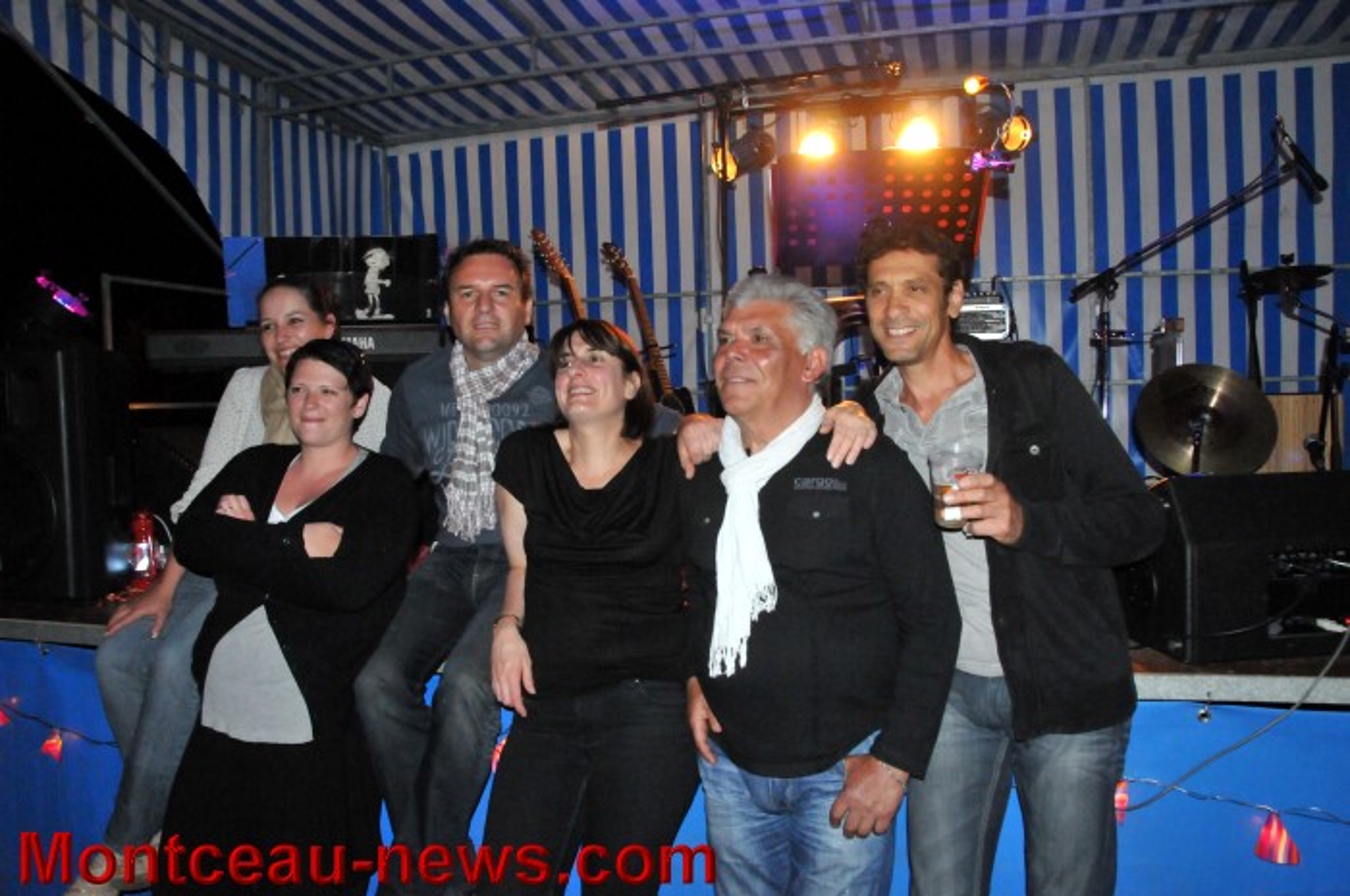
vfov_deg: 47.8
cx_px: 675
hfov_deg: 67.4
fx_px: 1011
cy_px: 448
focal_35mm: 27
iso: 3200
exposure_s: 1/160
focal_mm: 18
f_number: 7.1
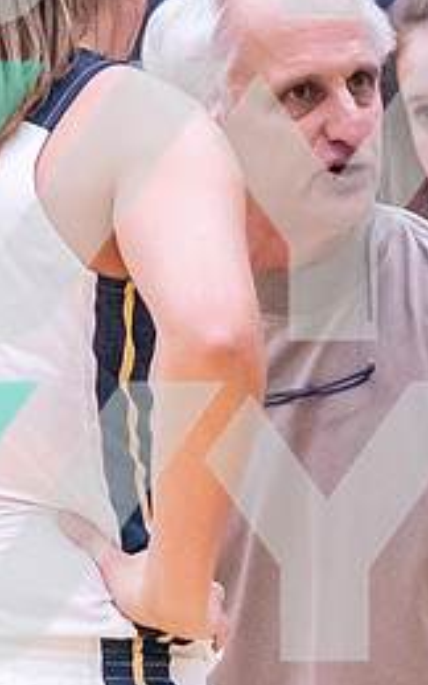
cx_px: 231
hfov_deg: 0.9
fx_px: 27886
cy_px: 599
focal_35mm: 1495
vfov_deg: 1.4
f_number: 2.8
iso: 2000
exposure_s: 1/1250
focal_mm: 200
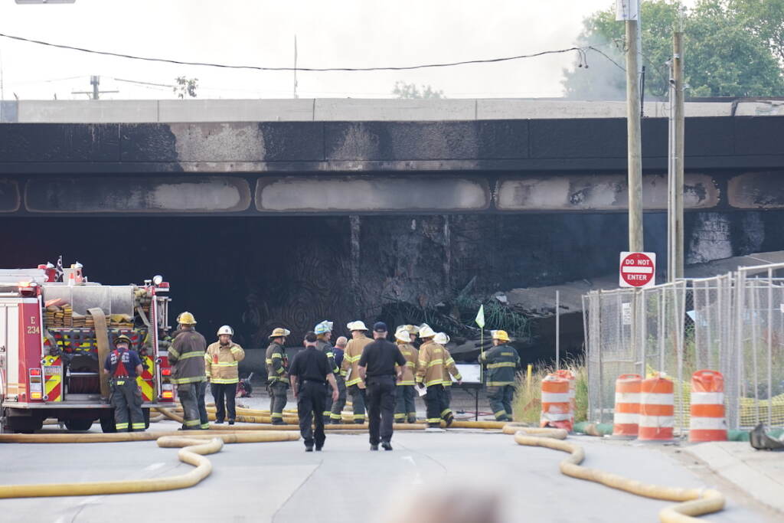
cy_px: 262
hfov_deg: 7.6
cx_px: 392
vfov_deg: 5.1
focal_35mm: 270
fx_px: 5880
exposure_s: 1/400
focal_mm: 180
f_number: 4.5
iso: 400
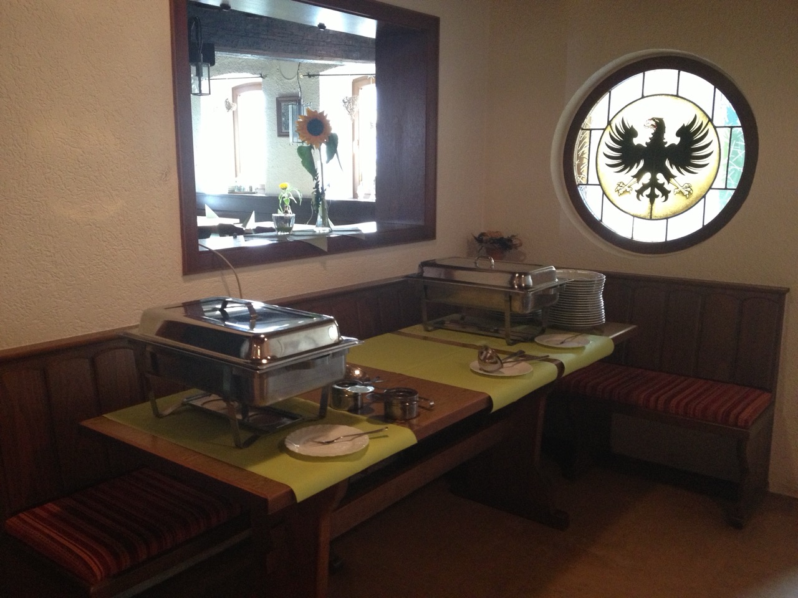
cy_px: 299
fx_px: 807
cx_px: 399
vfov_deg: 40.7
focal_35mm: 35
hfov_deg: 52.6
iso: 250
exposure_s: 1/20
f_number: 2.4
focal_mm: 4.28
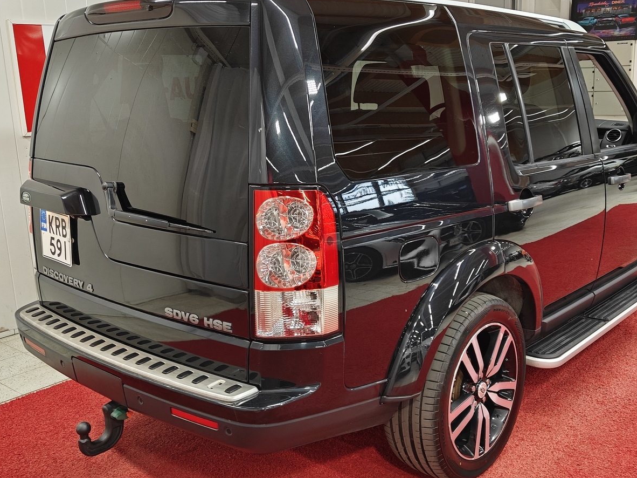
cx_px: 355
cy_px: 241
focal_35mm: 39
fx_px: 718
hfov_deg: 47.8
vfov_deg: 36.8
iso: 125
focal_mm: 5.59
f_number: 1.8
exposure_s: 1/50
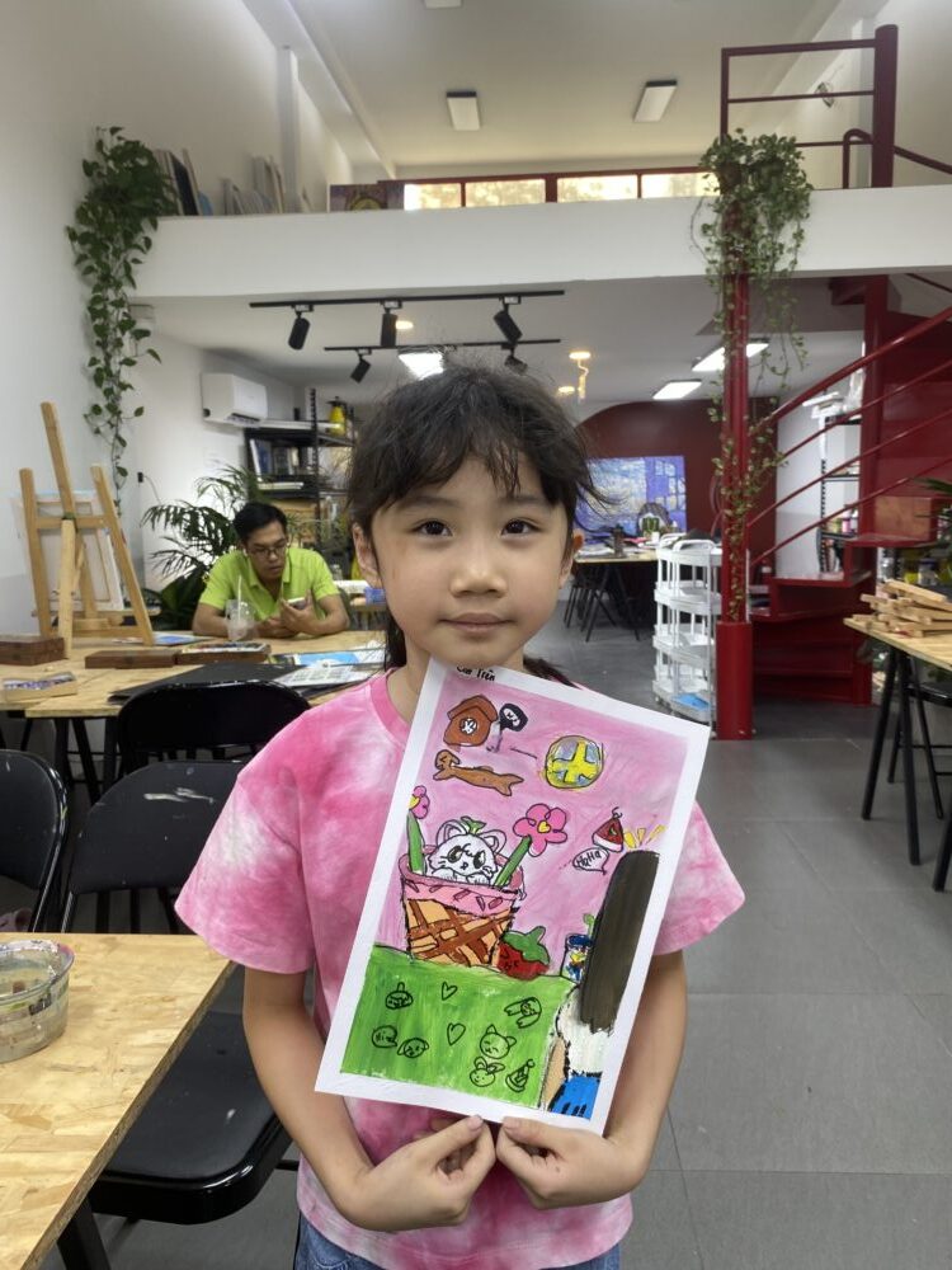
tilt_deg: -6.6
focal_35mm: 26
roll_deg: +2.5
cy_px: 635
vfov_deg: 67.3
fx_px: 953
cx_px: 476
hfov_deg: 53.1
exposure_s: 1/100
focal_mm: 4.25
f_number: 1.8
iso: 64
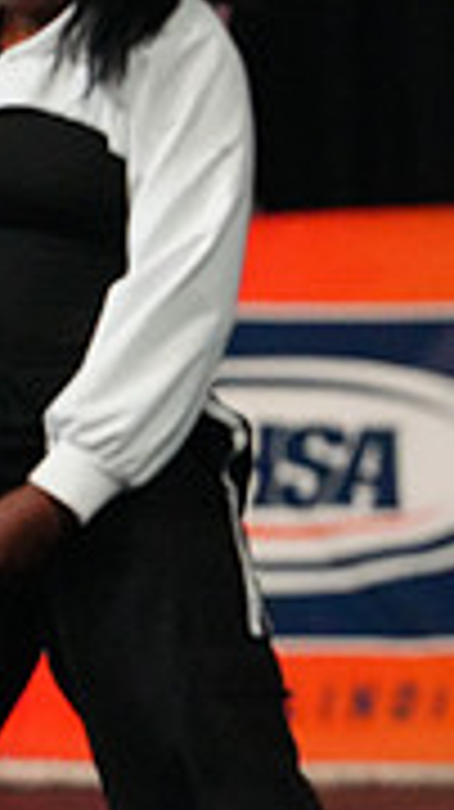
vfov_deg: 2.1
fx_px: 21720
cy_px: 385
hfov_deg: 1.2
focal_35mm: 1013
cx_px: 1290
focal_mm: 300
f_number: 3.5
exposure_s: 1/1250
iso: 16000
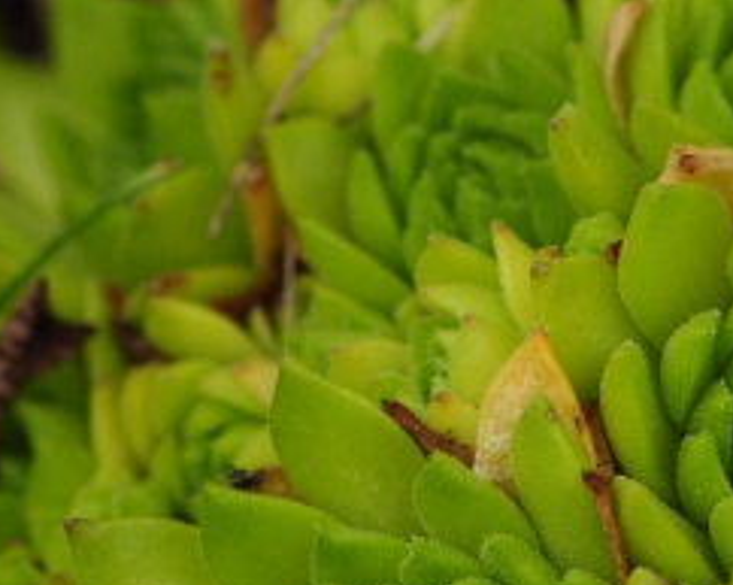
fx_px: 8592
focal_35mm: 397
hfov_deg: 4.9
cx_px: 718
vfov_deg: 3.9
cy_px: 252
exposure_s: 1/160
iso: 400
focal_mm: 85
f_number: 8
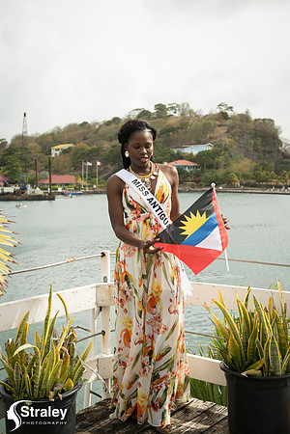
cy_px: 217
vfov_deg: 36.2
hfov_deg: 24.6
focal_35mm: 55
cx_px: 145
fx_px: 665
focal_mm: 55
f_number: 7.1
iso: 100
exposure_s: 1/160
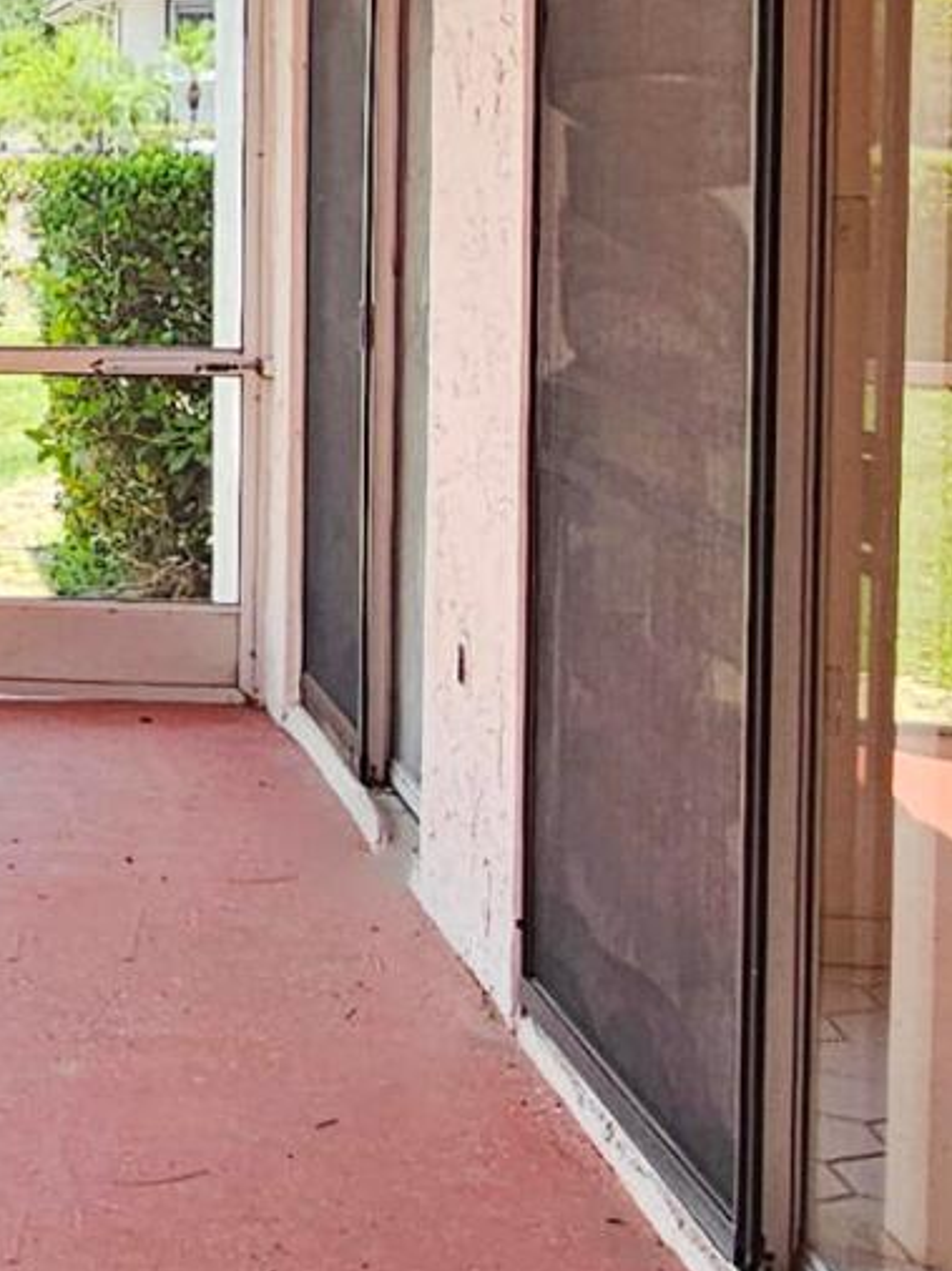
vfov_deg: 25.9
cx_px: -786
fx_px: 2716
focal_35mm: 74
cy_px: 254
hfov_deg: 16.5
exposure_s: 1/182
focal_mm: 2.2
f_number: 2.2
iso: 50
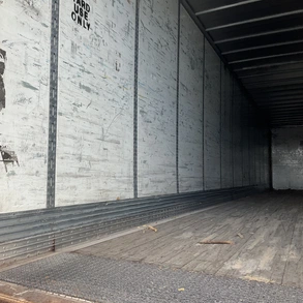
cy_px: 154
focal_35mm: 35
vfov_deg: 47.2
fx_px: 347
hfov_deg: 46.8
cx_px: 116
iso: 20
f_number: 1.8
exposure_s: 1/214
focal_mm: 3
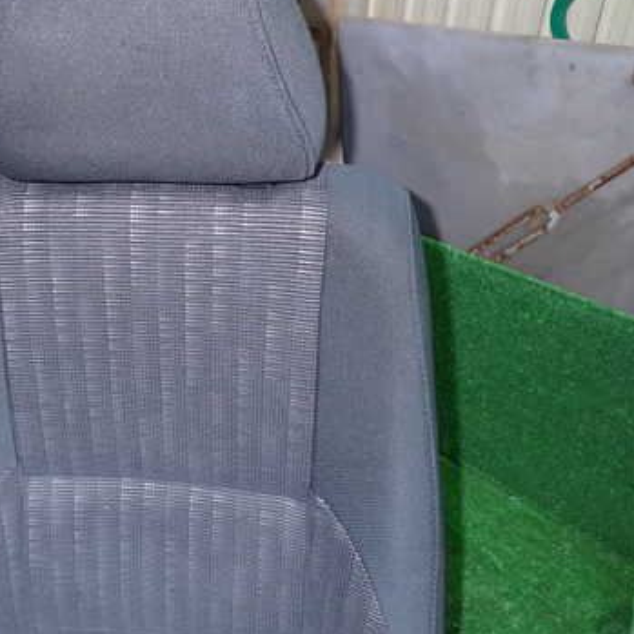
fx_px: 787
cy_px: 352
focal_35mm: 38
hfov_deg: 42.6
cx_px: 167
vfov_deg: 43.8
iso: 320
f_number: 2
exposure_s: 1/30
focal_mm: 4.5
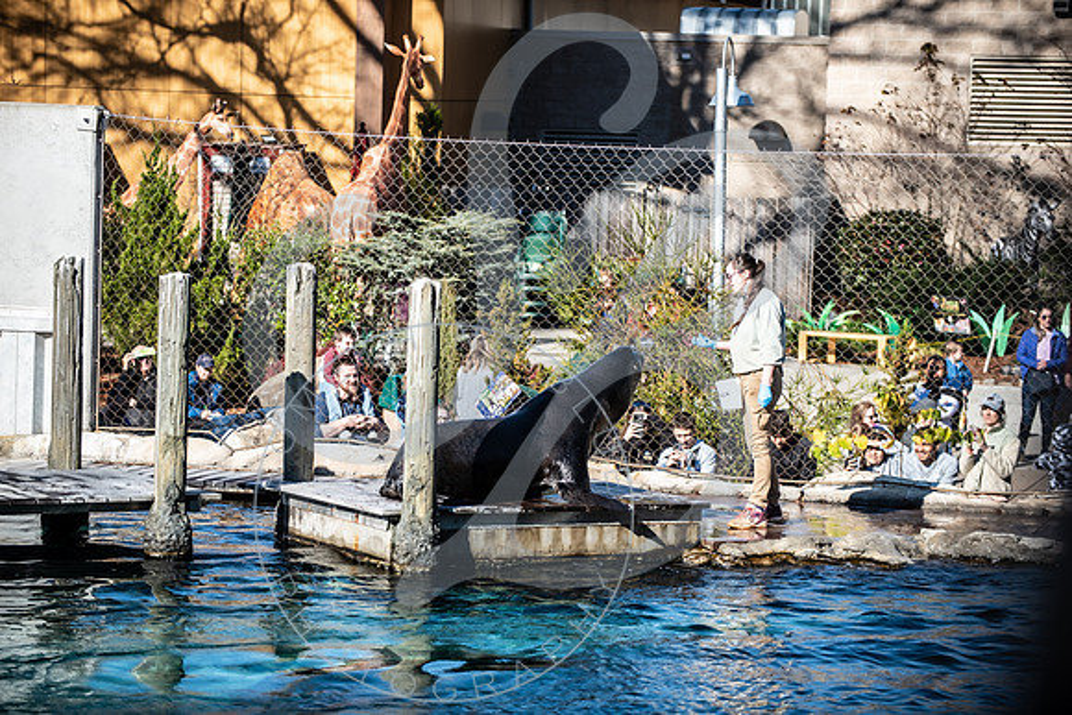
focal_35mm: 135
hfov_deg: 15.2
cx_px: 536
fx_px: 4021
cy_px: 358
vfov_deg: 10.2
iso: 200
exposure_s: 1/1600
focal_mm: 135
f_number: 2.8
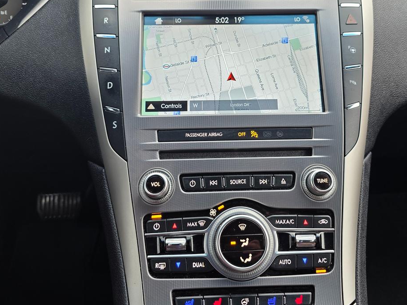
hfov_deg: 56.7
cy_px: 117
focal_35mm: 32
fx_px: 376
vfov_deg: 43.9
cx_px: 224
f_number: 1.7
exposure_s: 1/54.7
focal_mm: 6.3
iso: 25
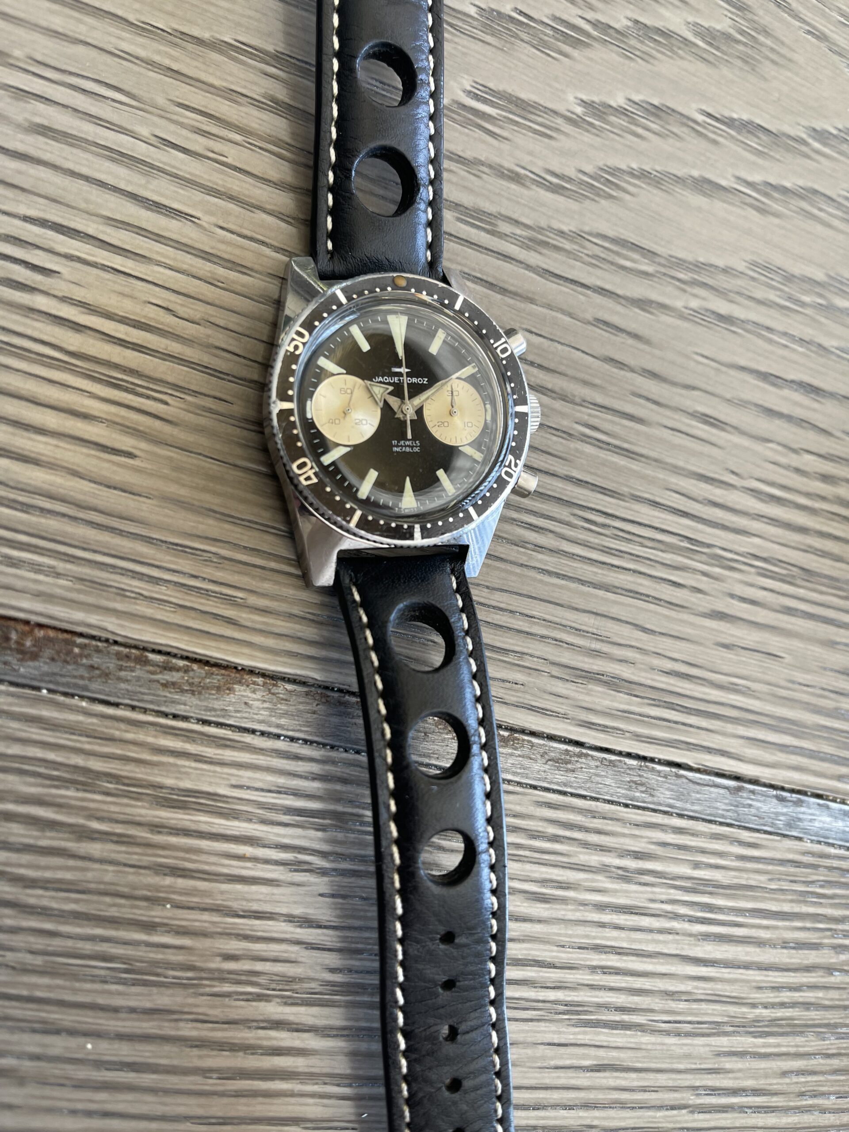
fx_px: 818
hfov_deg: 54.9
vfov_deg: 69.4
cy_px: 566
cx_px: 424
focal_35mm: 25
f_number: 1.6
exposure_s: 1/121
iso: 64
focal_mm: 5.1
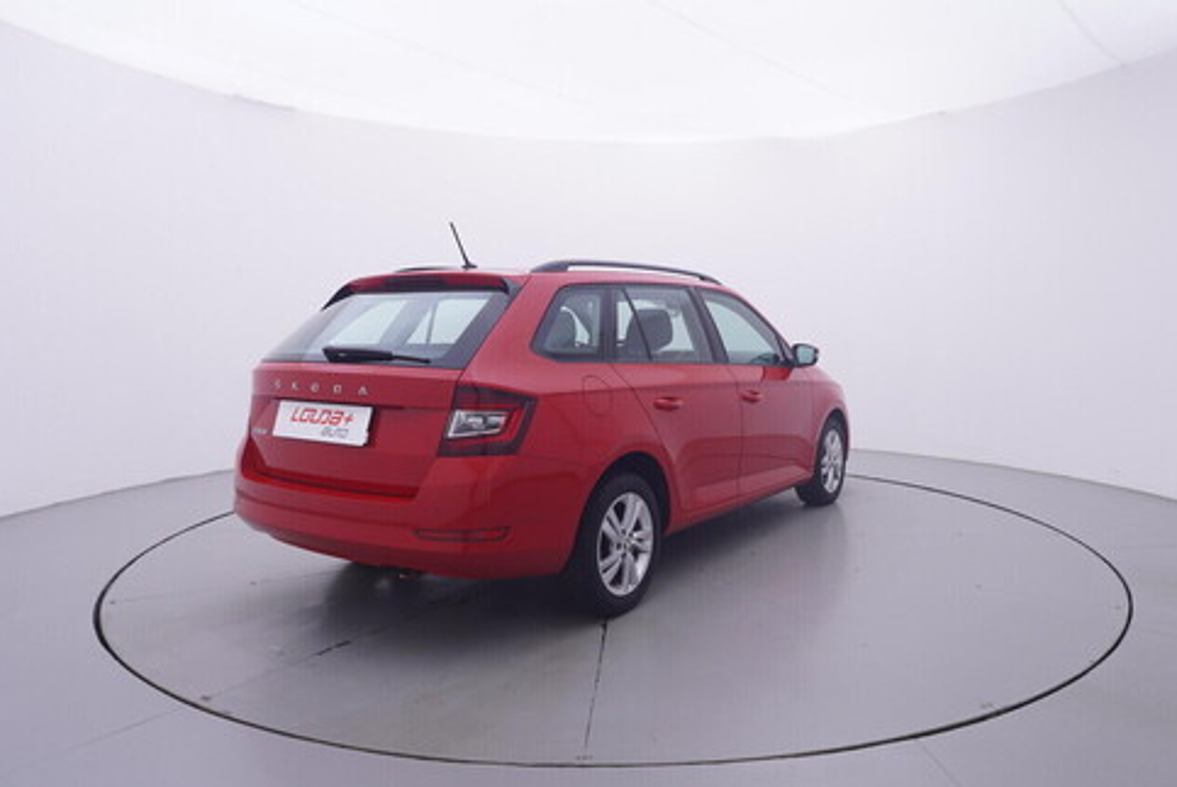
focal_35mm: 26
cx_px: 640
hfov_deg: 70.1
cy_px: 369
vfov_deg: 50.4
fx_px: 837
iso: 200
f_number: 5
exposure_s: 1/80
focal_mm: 15
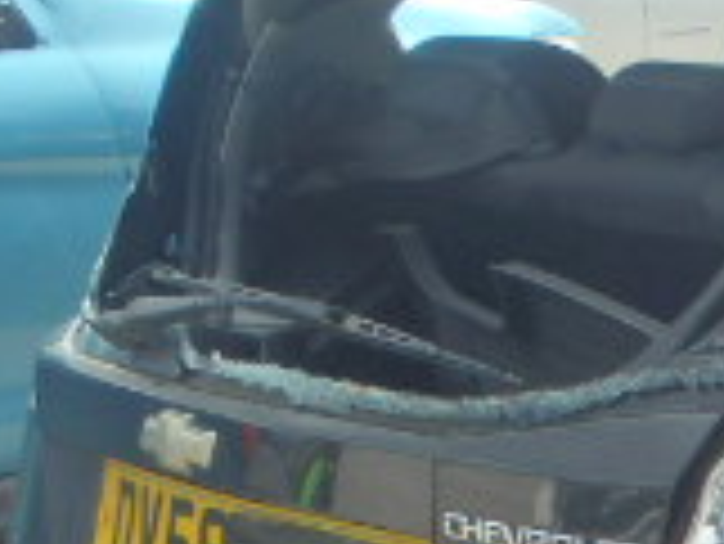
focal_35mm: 111
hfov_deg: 15.5
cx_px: 1250
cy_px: 809
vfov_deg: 12.7
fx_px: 2323
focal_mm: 5
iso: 125
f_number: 3.9
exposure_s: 1/640
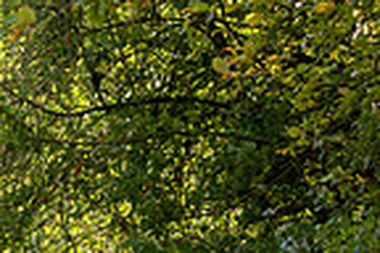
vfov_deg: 4.8
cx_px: -356
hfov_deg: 7.1
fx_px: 2976
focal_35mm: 282
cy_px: 505
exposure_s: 1/500
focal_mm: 70
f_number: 3.2
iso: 200
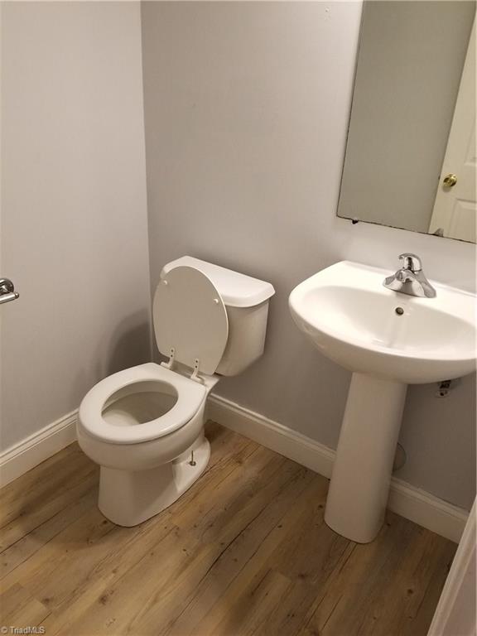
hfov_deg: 53.1
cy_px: 318
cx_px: 238
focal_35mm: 26
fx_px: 478
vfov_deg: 67.3
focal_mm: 4.3
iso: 160
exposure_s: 1/60
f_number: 1.7
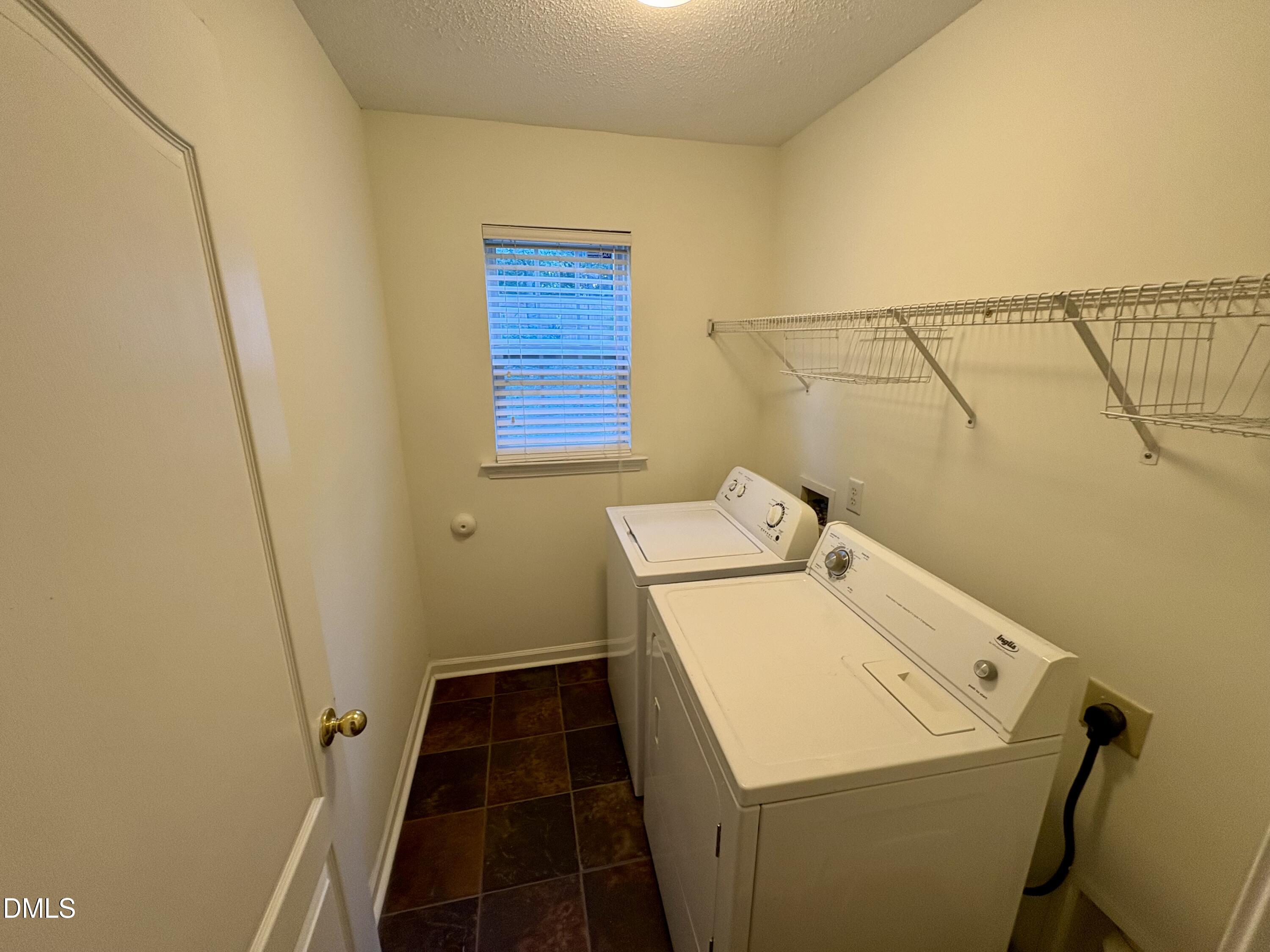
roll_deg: -0.8
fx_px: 514
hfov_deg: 102.1
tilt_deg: -15.2
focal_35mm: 14
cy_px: 476
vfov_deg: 85.7
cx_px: 635
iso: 125
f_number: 2.2
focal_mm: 2.22
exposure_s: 1/60
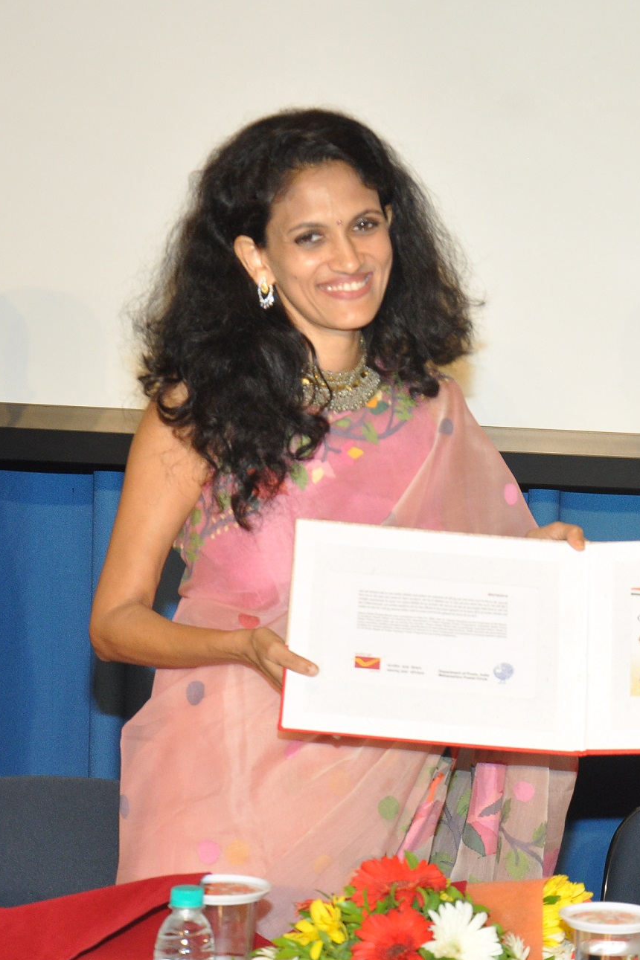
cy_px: 458
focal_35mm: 122
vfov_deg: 16.8
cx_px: 621
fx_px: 3255
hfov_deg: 11.1
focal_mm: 50
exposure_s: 1/125
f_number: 5.6
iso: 1000
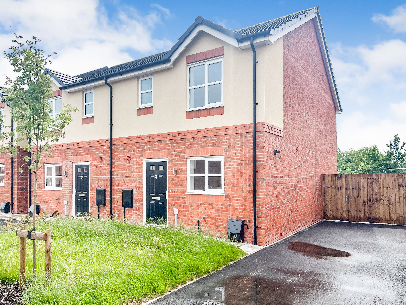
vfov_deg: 53.1
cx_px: 203
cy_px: 152
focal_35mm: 26
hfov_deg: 67.3
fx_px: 305
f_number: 1.5
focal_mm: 5.7
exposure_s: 1/4000
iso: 50
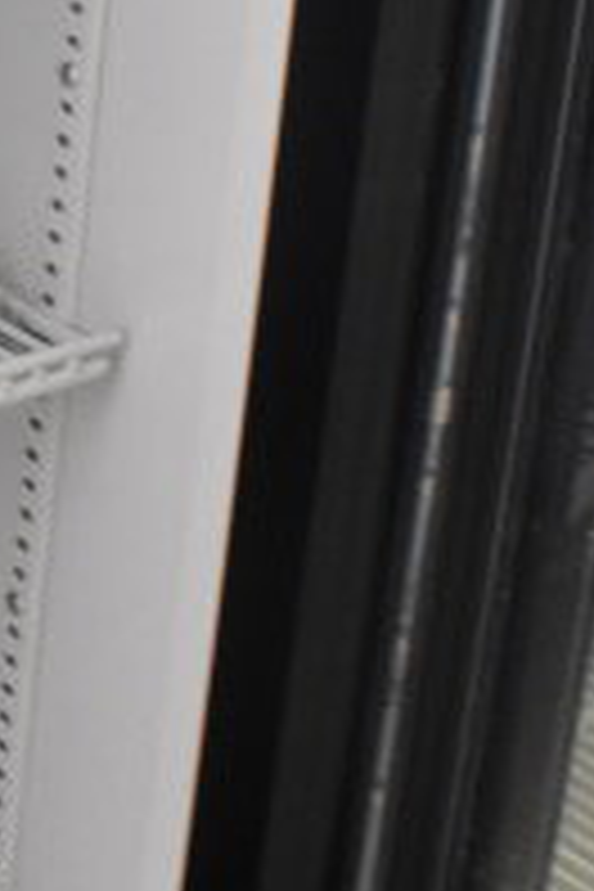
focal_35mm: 125
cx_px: -554
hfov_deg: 10.2
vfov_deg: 16.0
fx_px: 3094
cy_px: -38
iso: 2800
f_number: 3.5
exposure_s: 1/30
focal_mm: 18
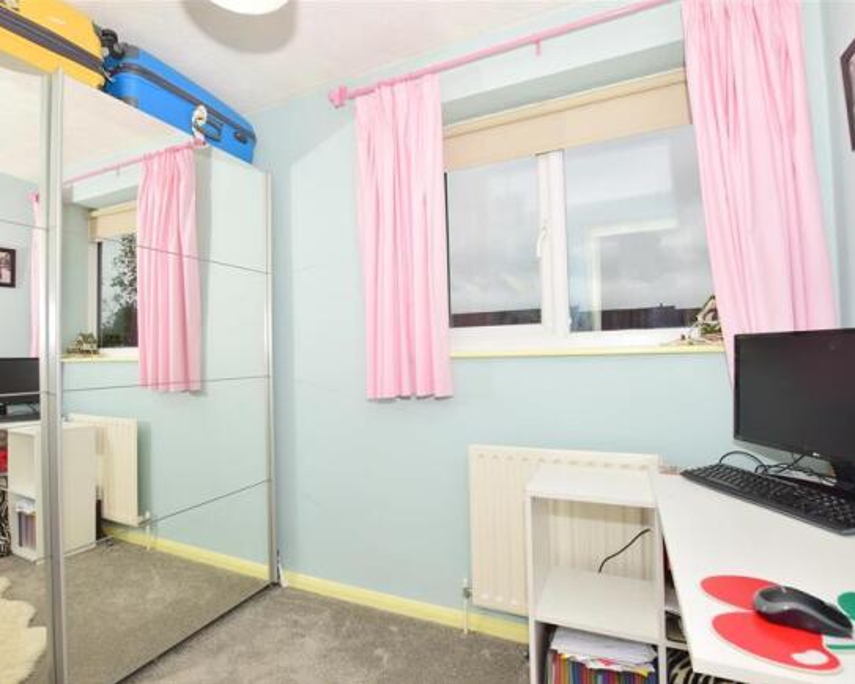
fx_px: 430
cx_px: 403
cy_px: 343
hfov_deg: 89.6
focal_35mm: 17
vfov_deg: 76.9
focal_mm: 10
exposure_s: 1/200
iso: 200
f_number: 10
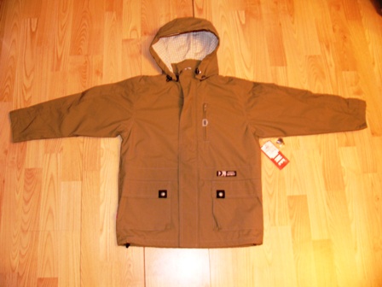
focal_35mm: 36
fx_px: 397
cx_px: 191
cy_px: 144
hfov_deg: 51.4
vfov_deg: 39.7
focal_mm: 6
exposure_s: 1/10
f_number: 2.8
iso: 100
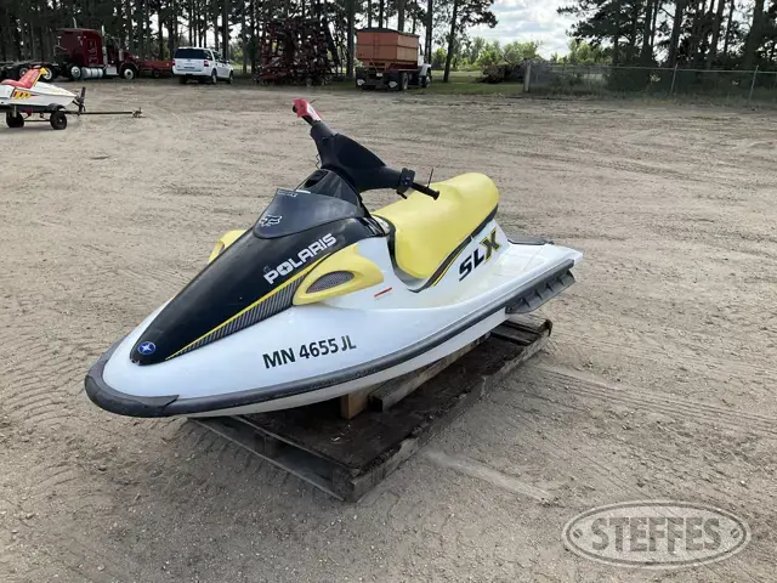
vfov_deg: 48.2
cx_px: 388
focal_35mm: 29
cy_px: 292
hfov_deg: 61.7
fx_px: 651
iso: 25
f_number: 1.8
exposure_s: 1/1121
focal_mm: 3
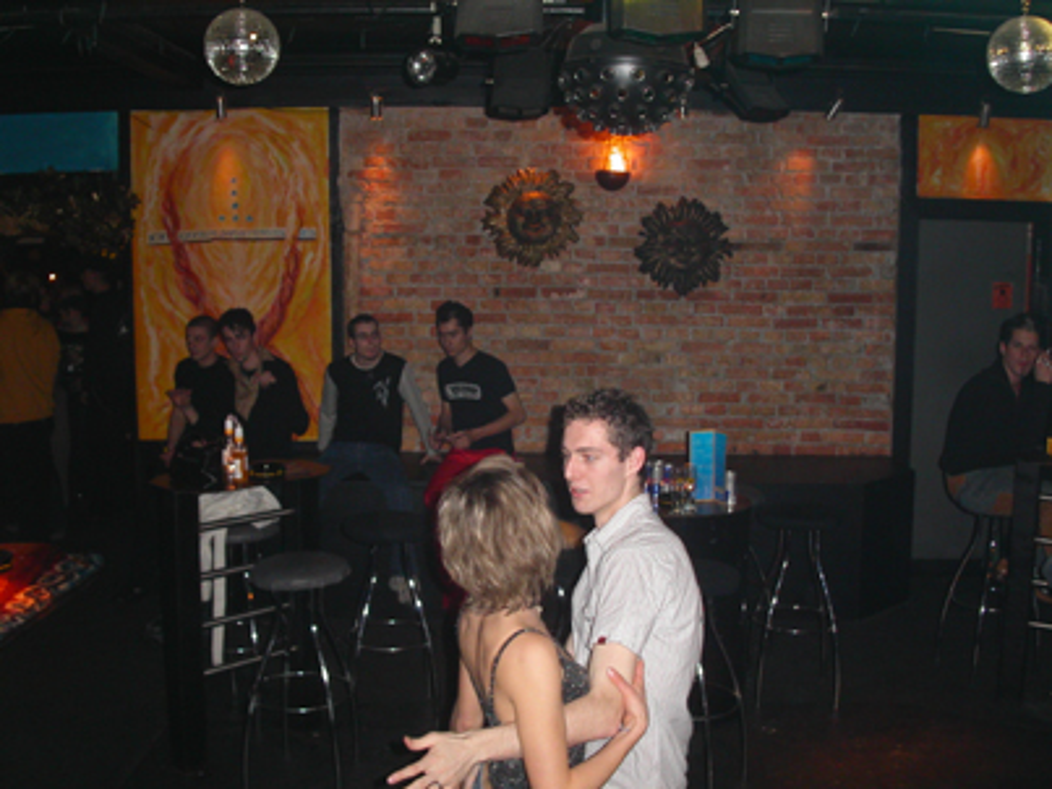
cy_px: 394
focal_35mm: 38
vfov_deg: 37.7
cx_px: 526
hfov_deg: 49.0
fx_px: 1154
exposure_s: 1/30
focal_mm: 7.8
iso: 200
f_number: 2.8
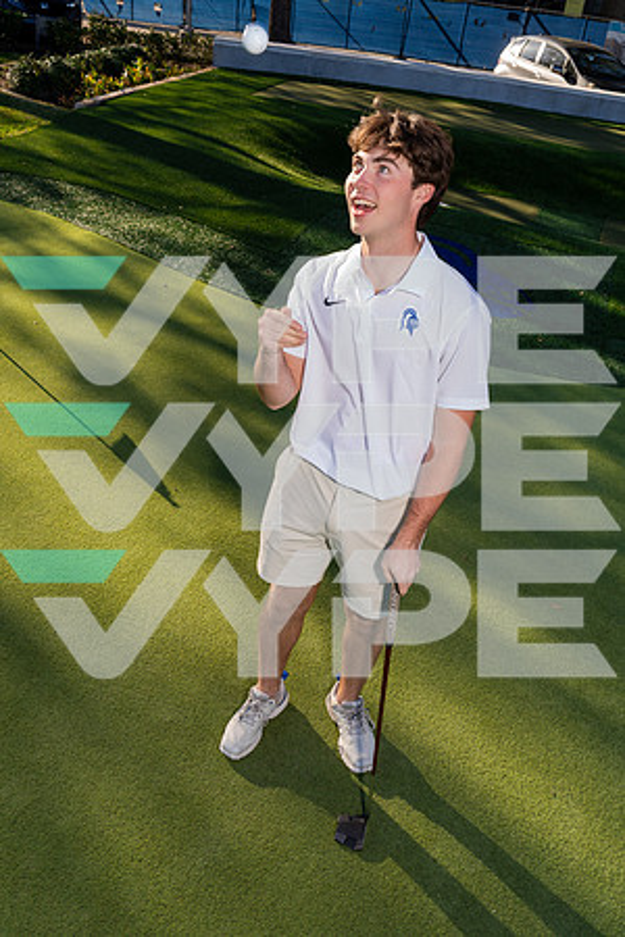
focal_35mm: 33
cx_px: 312
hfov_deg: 40.0
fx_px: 859
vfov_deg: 57.2
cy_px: 468
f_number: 7.1
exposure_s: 1/250
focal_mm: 33
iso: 250
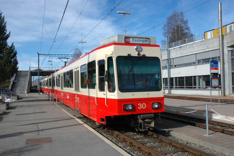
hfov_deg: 53.2
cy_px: 78
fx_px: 234
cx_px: 117
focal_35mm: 36
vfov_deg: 36.8
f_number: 10
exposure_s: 1/400
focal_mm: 24
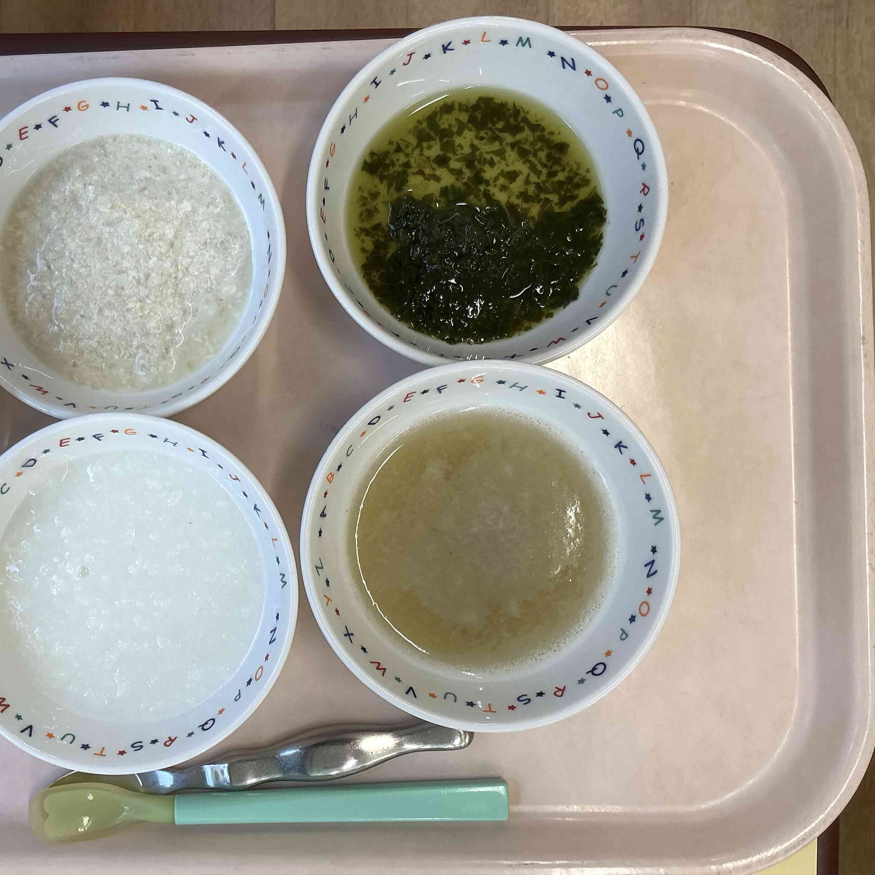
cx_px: 285
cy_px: 429
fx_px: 1001
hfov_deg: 46.4
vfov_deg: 47.2
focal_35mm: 35
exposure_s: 1/120
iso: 32
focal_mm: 3
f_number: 1.8
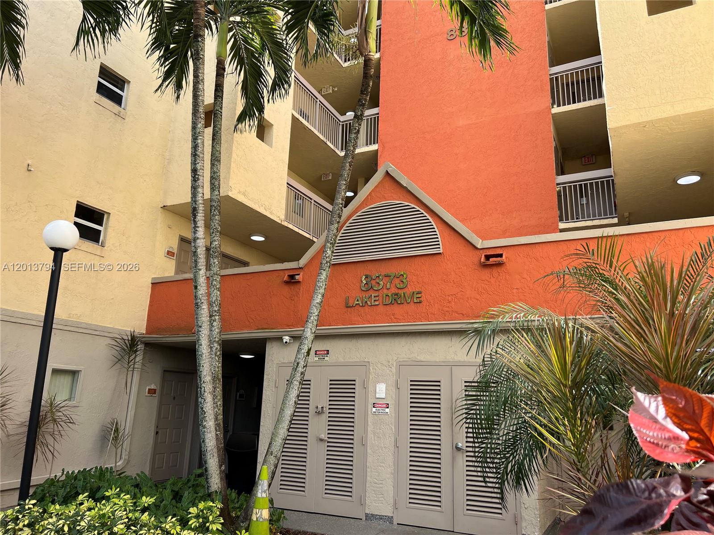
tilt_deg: +14.6
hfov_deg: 67.3
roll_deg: -2.0
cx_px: 357
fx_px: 536
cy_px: 268
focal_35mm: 26
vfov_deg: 53.1
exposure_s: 1/1838
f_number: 1.5
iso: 50
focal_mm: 5.7
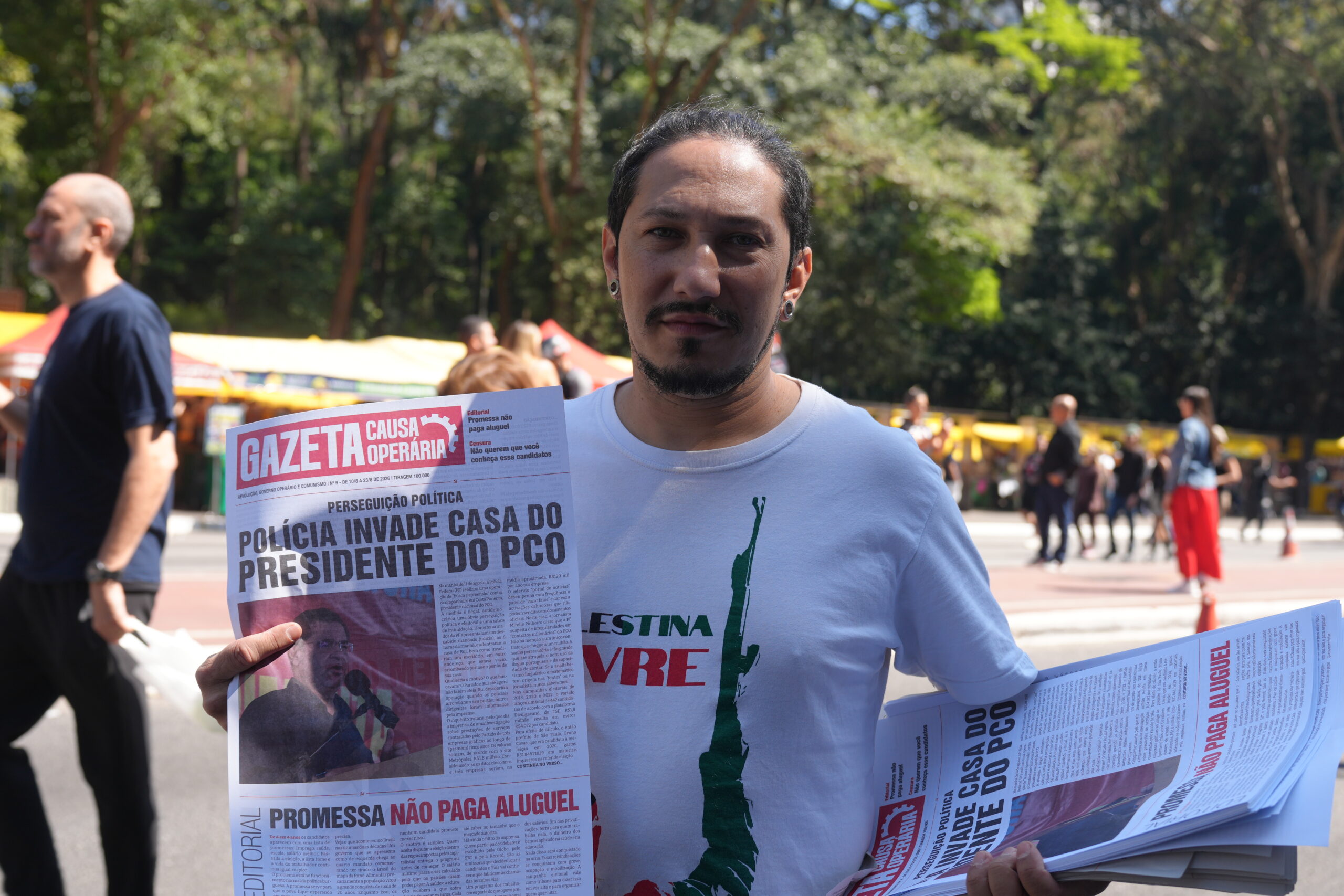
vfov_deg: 31.9
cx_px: 672
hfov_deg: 46.4
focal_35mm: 42
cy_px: 448
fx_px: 1568
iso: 100
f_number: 4.5
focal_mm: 28
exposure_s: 1/400
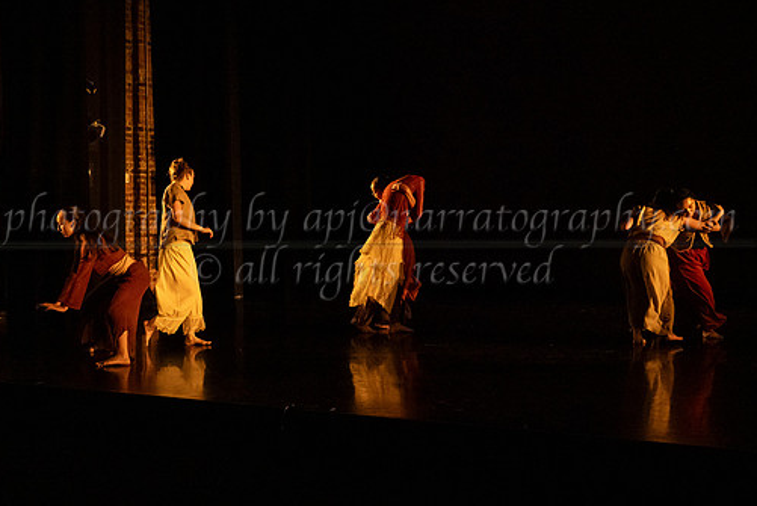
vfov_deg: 26.5
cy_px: 242
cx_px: 285
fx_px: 1073
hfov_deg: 38.6
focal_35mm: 51
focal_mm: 38
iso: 4000
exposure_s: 1/400
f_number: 4
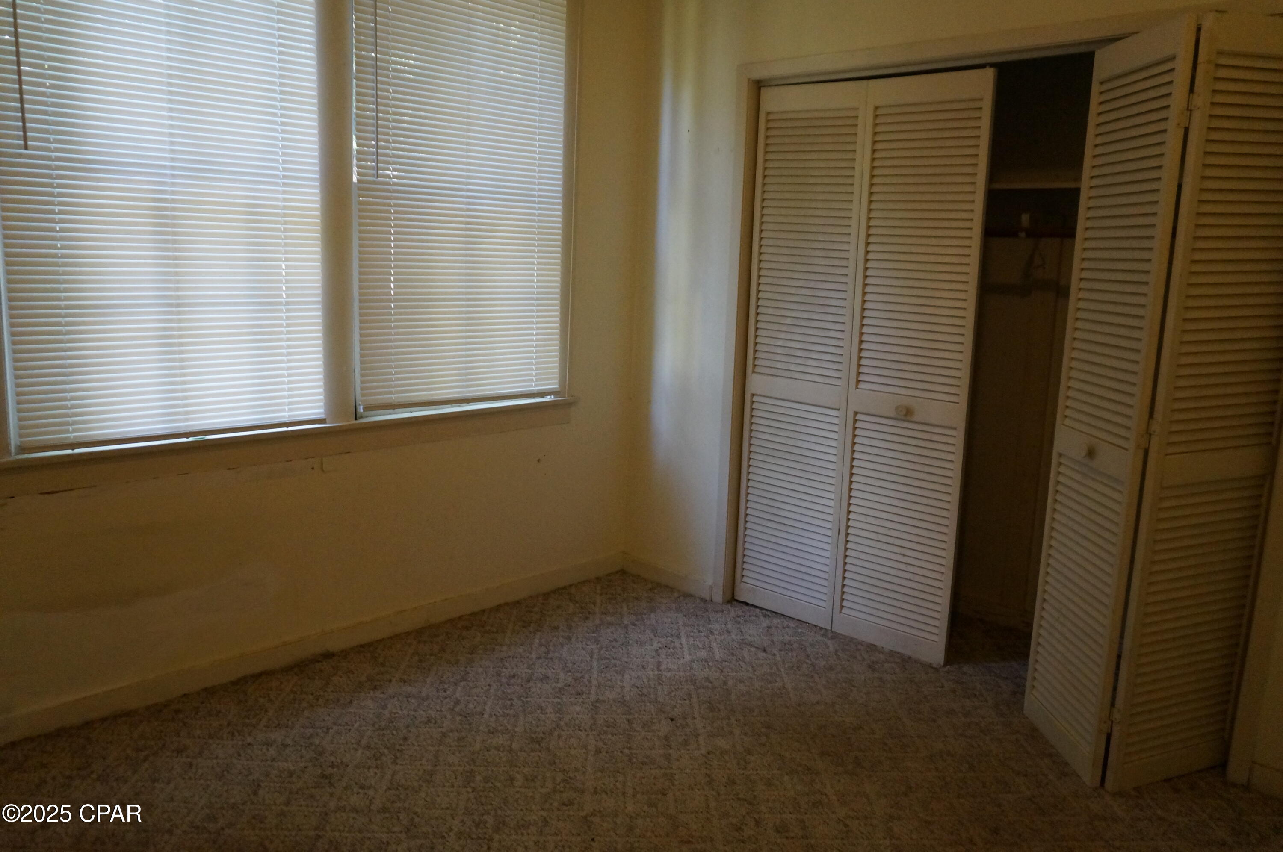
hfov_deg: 64.6
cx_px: 642
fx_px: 1015
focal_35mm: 28
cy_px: 426
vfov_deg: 45.6
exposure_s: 1/160
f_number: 4
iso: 2500
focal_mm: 19
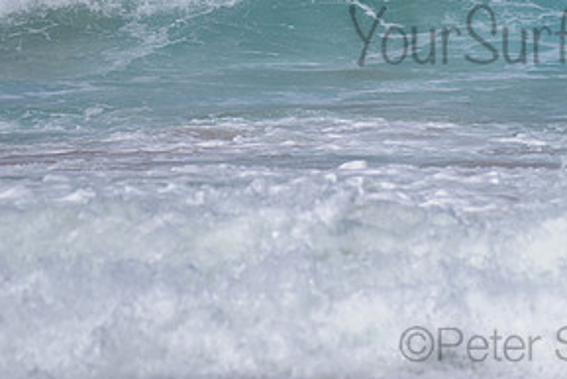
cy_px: -55
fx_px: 19429
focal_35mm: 1233
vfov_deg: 1.1
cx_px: 452
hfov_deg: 1.7
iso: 90
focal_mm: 500
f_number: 5.6
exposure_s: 1/2000
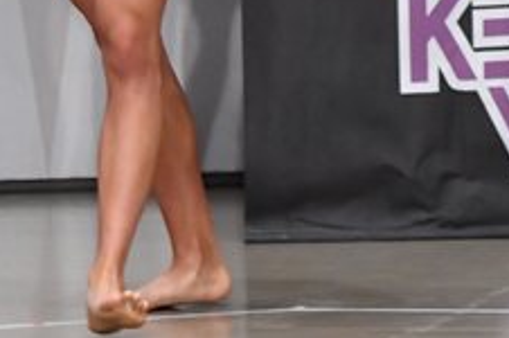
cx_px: 564
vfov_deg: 2.0
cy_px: -171
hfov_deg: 3.0
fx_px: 9784
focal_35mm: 693
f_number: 5.6
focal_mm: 135
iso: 5000
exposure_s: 1/400
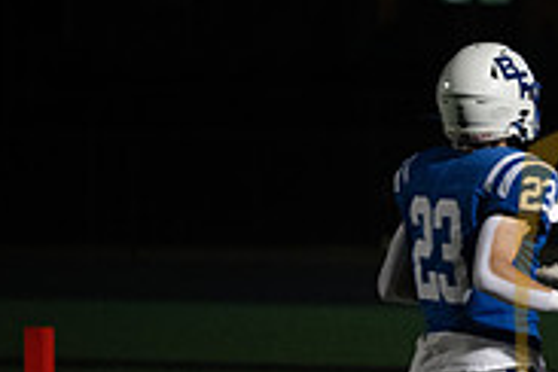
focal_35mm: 459
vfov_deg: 3.0
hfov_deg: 4.5
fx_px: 7114
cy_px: 395
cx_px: 771
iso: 3200
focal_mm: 145
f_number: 2.8
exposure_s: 1/1250
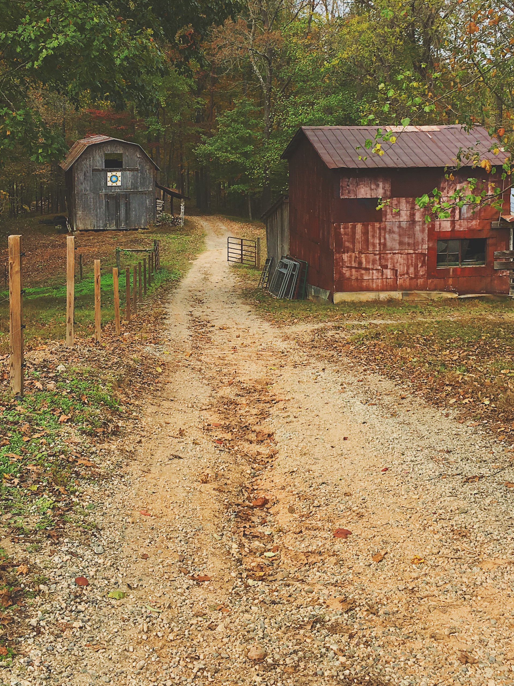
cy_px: 202
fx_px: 911
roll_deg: -0.5
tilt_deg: -5.3
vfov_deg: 40.5
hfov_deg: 31.5
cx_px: 229
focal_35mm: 46
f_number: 2.2
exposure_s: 1/610
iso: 25
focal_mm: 4.15
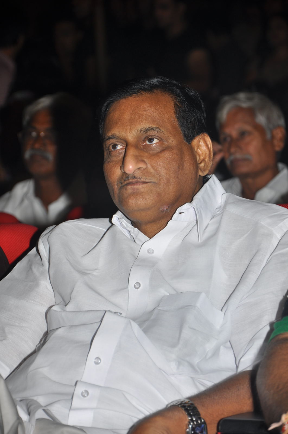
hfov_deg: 8.7
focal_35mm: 158
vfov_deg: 13.1
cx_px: 144
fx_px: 1896
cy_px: 217
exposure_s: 1/125
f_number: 5.6
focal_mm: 105
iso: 200
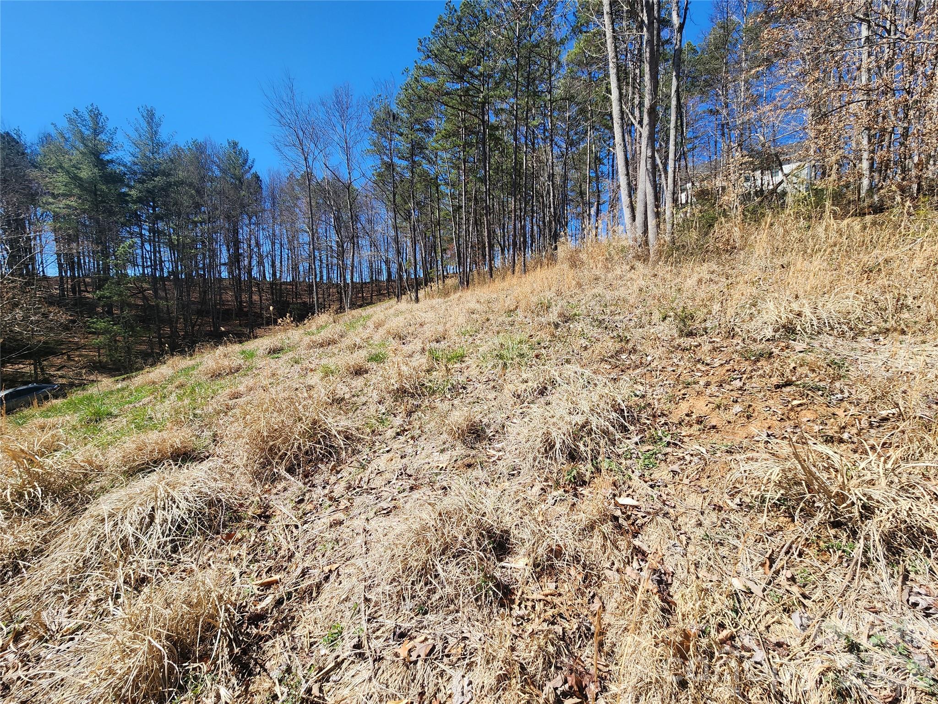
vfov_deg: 89.9
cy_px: 352
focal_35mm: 13
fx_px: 352
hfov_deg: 106.2
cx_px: 469
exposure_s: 1/1096
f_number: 2.2
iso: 50
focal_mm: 2.2
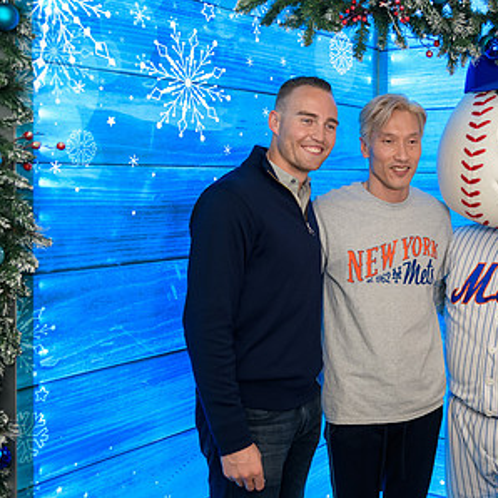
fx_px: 781
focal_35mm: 48
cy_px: 223
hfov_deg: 34.6
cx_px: 378
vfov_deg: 35.3
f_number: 3.2
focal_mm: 29
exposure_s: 1/125
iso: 400
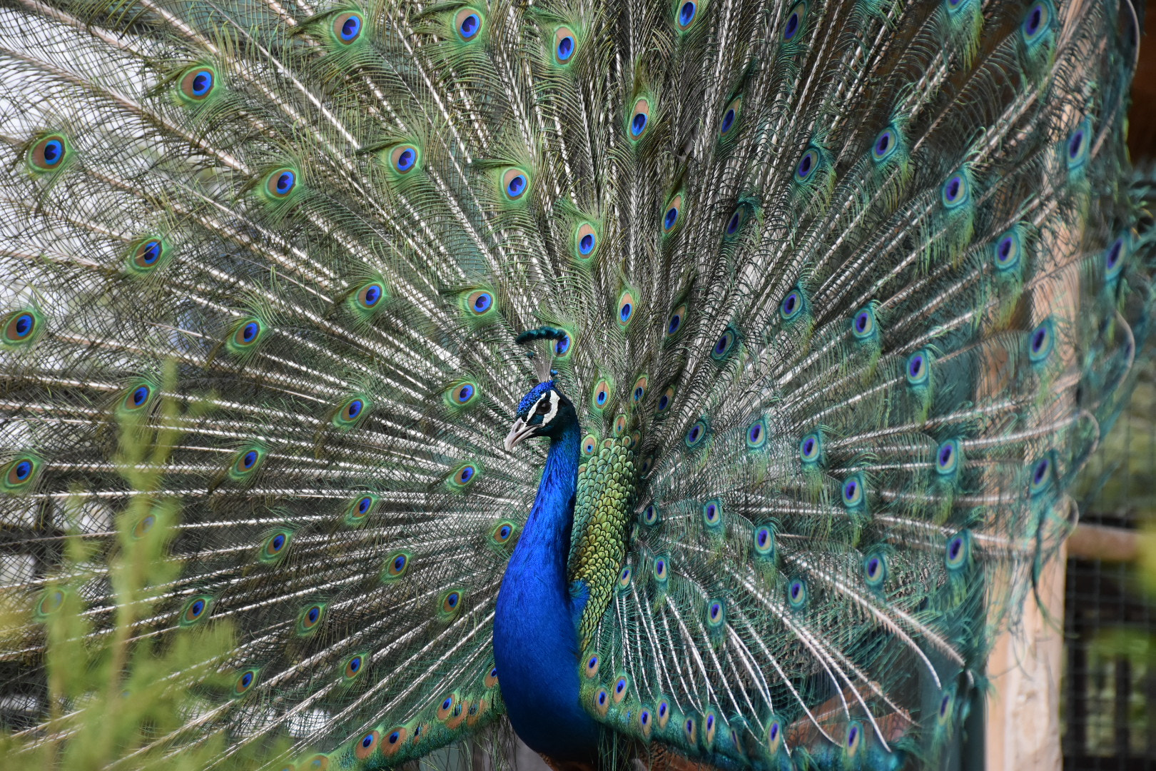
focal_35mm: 142
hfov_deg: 14.4
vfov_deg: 9.6
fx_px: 4575
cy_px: 386
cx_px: 578
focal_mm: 95
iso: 1100
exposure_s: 1/500
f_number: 5.3
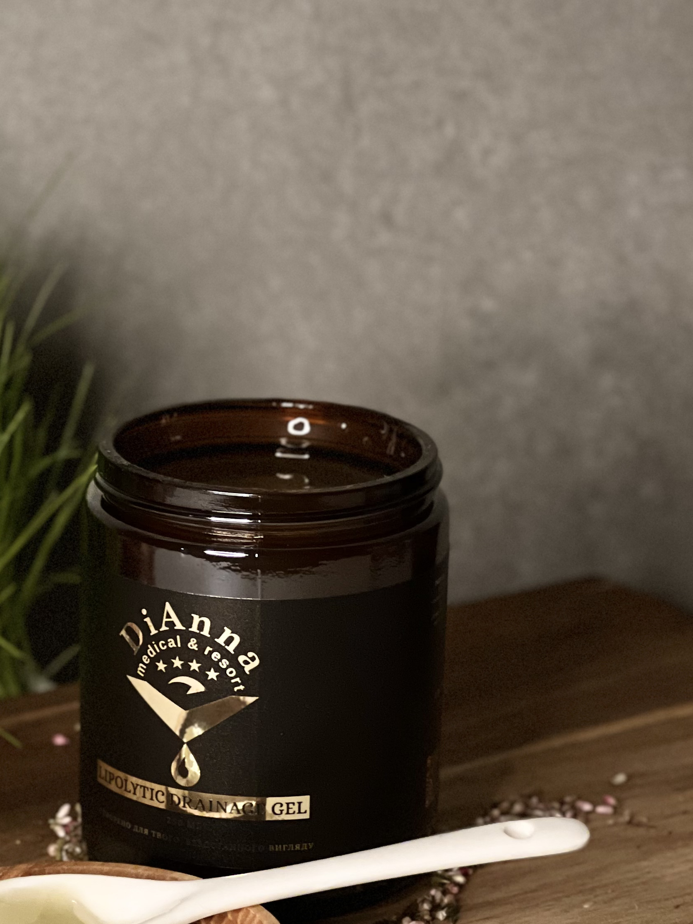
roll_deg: -0.1
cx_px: 121
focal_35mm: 139
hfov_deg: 10.6
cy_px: 634
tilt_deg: -17.8
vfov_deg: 14.2
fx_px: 3711
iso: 400
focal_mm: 9
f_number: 2.8
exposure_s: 1/28
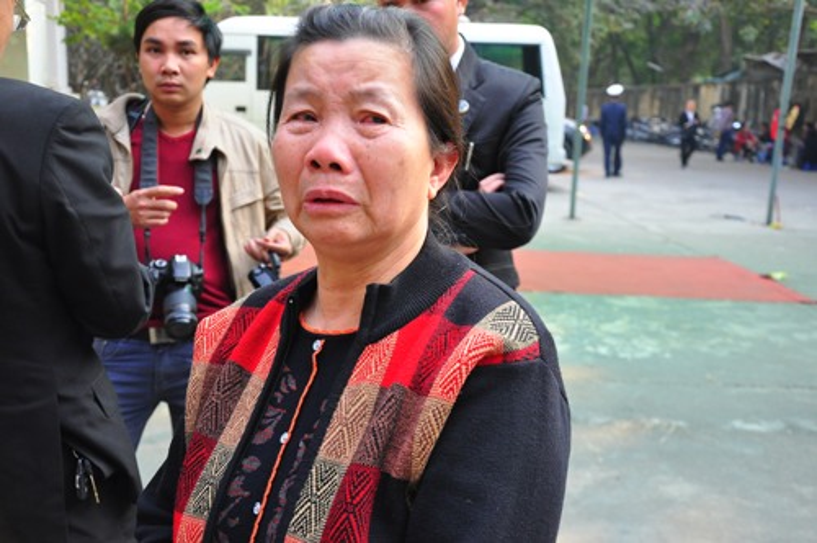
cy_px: 272
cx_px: 408
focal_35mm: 42
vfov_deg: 31.8
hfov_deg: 46.5
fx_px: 952
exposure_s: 1/320
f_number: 5
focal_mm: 28
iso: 800
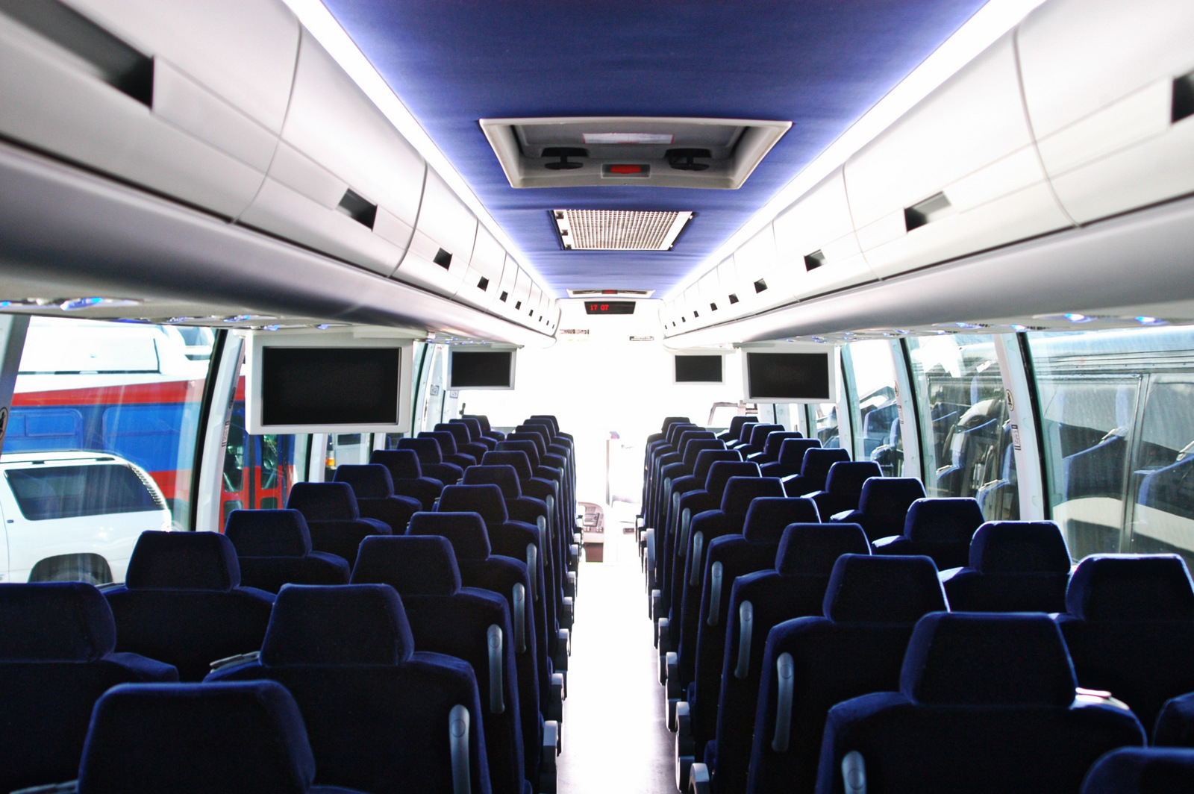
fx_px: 1392
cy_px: 397
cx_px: 597
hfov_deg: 46.4
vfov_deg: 31.8
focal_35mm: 42
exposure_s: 1/20
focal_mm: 28
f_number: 3.8
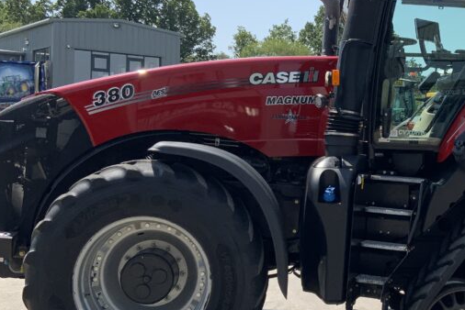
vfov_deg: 22.3
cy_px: 163
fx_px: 788
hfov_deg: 31.8
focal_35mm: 61
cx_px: 388
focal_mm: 3
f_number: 1.8
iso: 16
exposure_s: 1/1848
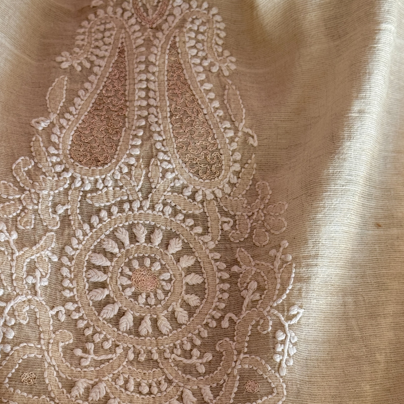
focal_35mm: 78
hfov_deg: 22.2
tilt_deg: -77.0
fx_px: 1030
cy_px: 249
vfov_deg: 22.2
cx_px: 168
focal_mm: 6.76
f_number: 1.78
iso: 100
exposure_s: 1/89
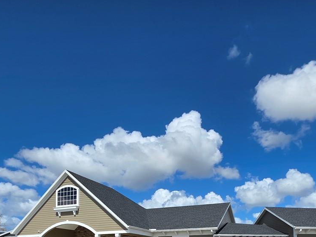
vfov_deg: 41.6
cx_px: 179
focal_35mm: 28
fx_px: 256
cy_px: 249
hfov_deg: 63.2
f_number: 1.9
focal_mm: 2.2
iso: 40
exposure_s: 1/3707
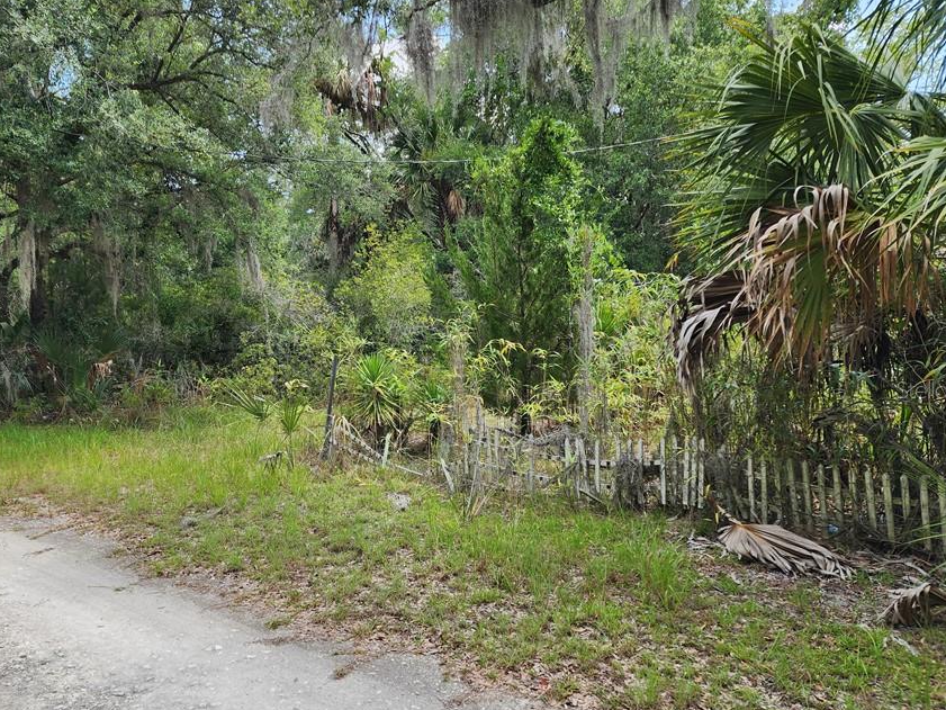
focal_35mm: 28
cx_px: 426
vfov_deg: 49.7
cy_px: 389
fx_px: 765
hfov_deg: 63.3
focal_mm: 6.4
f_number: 1.8
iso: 12
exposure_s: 1/242
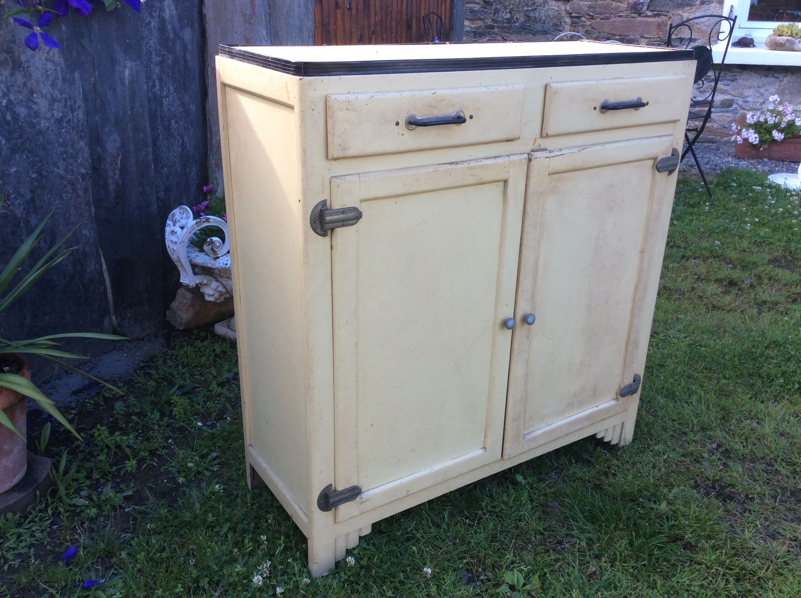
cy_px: 299
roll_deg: -0.5
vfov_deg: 44.1
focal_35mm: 32
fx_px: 739
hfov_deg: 56.9
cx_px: 400
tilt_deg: -22.8
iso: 32
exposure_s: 1/105
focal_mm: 3.3
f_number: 2.4
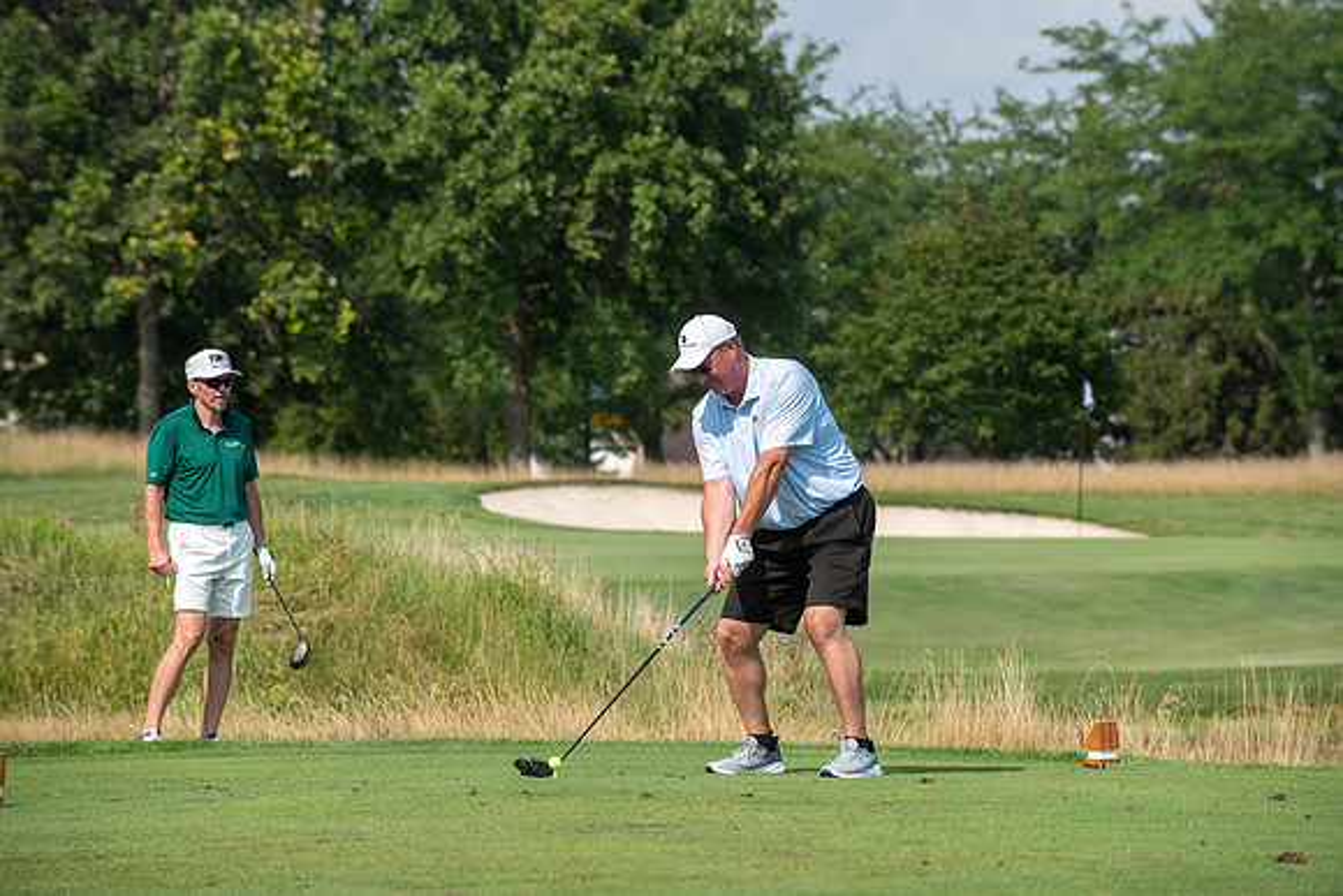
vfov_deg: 6.9
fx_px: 7463
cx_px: 672
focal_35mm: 200
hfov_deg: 10.3
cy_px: 448
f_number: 5
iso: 250
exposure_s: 1/2500
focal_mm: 200
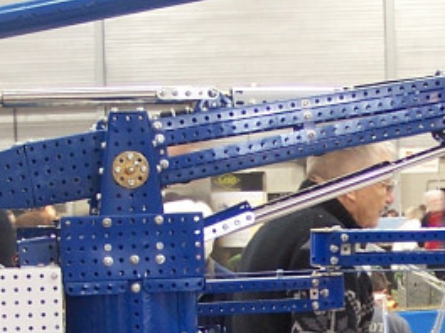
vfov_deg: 7.9
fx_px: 2391
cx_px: 421
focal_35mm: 186
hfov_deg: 10.6
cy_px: 377
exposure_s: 1/3
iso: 80
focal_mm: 8
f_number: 3
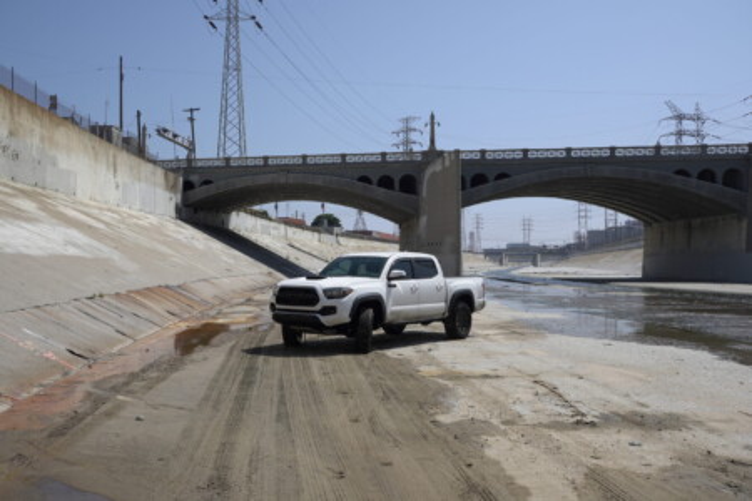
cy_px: 250
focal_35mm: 36
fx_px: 752
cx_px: 376
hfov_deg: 53.1
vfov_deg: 36.9
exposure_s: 1/640
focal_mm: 24
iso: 100
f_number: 8
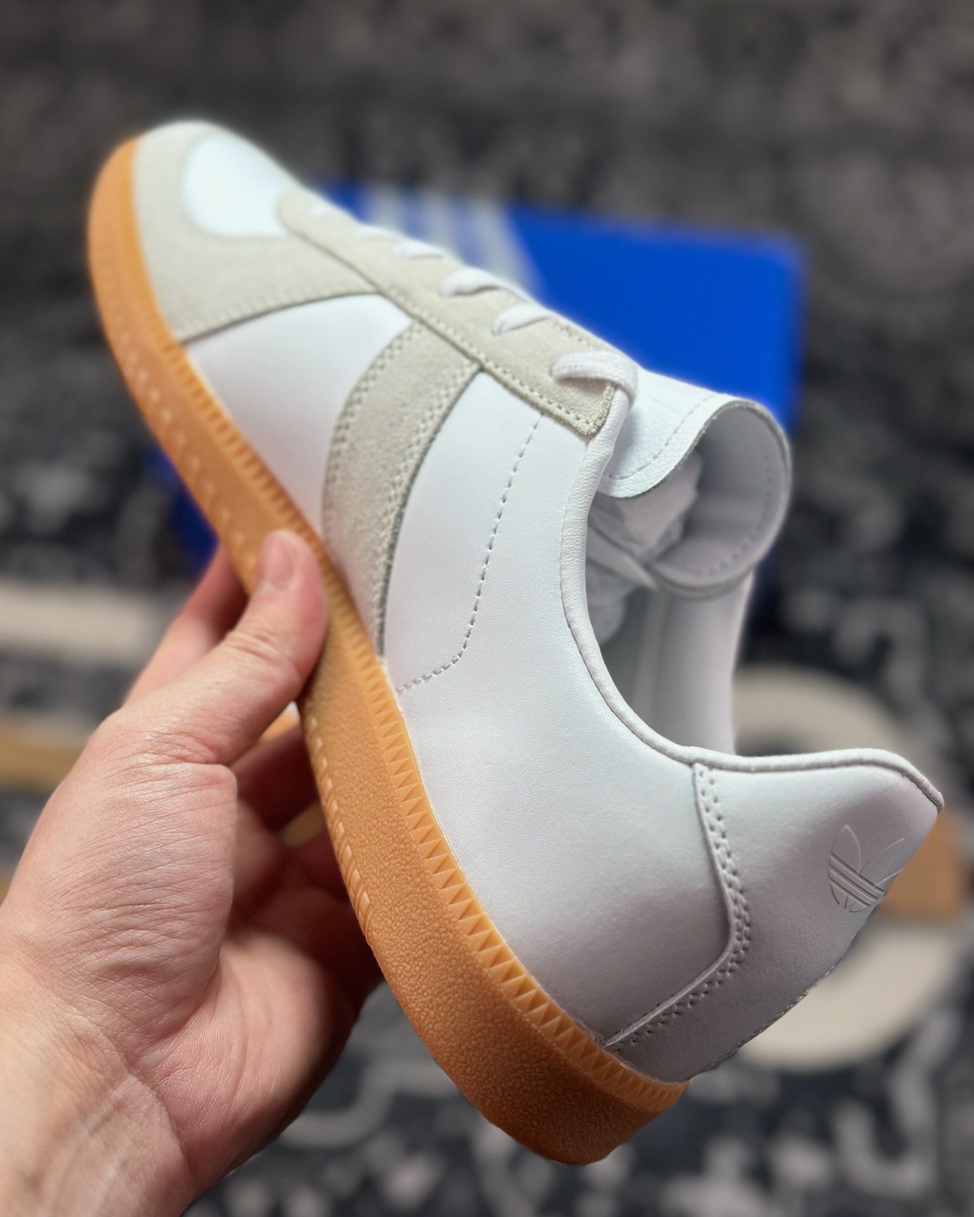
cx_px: 481
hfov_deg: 29.7
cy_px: 624
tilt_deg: -54.1
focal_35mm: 51
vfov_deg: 36.7
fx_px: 1838
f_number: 1.78
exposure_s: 1/1357
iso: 80
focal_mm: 6.86
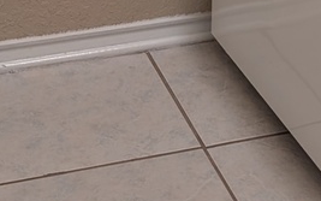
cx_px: 299
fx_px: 1199
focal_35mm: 137
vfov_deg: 8.8
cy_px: -249
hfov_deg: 15.1
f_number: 1.68
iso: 318
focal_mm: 6.9
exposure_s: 1/24
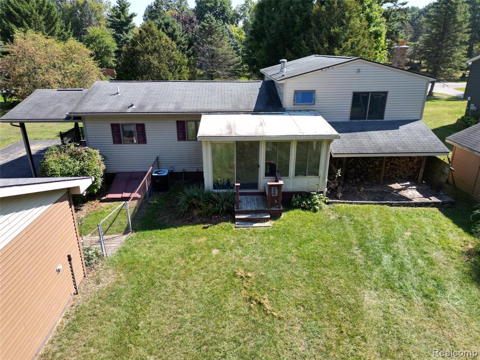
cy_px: 180
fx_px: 333
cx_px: 240
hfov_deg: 71.6
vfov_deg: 56.8
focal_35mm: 24
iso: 100
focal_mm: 6.72
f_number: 1.7
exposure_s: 1/40
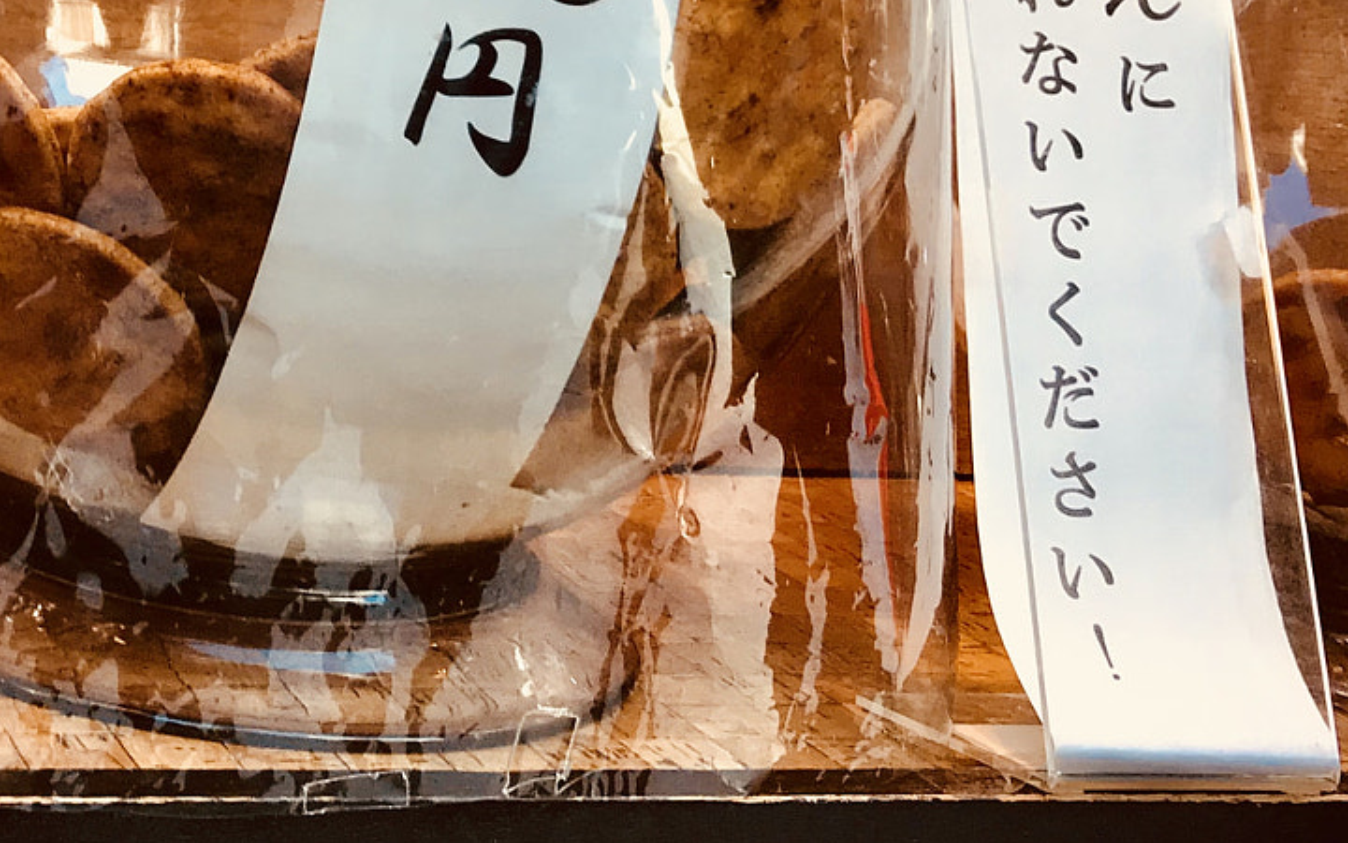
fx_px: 2425
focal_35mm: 66
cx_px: 75
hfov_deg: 29.5
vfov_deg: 19.2
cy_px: -2
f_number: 1.8
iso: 25
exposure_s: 1/100
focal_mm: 3.99
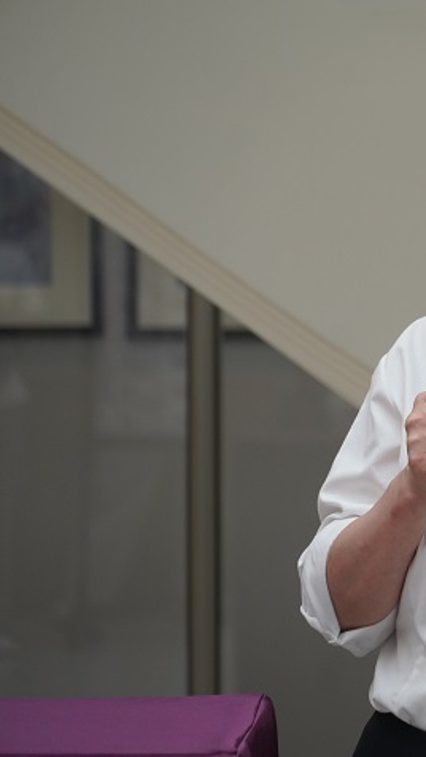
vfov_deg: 7.3
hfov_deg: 4.1
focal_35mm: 297
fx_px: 5956
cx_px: 560
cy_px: 378
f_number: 5.6
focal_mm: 125
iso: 640
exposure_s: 1/200
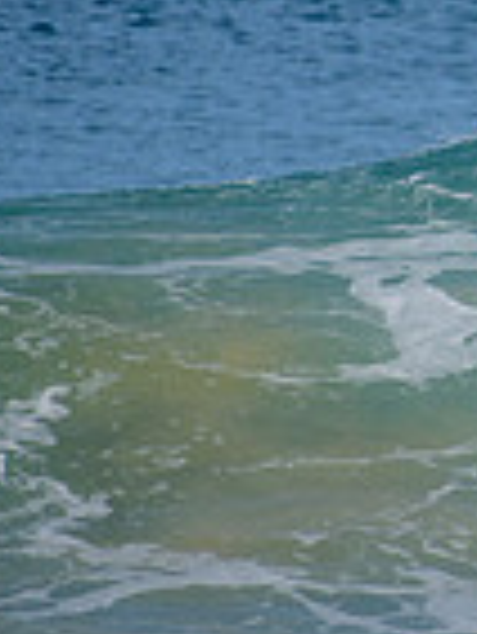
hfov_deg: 0.8
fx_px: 36287
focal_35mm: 1978
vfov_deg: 1.0
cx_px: 1202
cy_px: 56
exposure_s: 1/2500
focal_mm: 500
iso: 180
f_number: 5.6
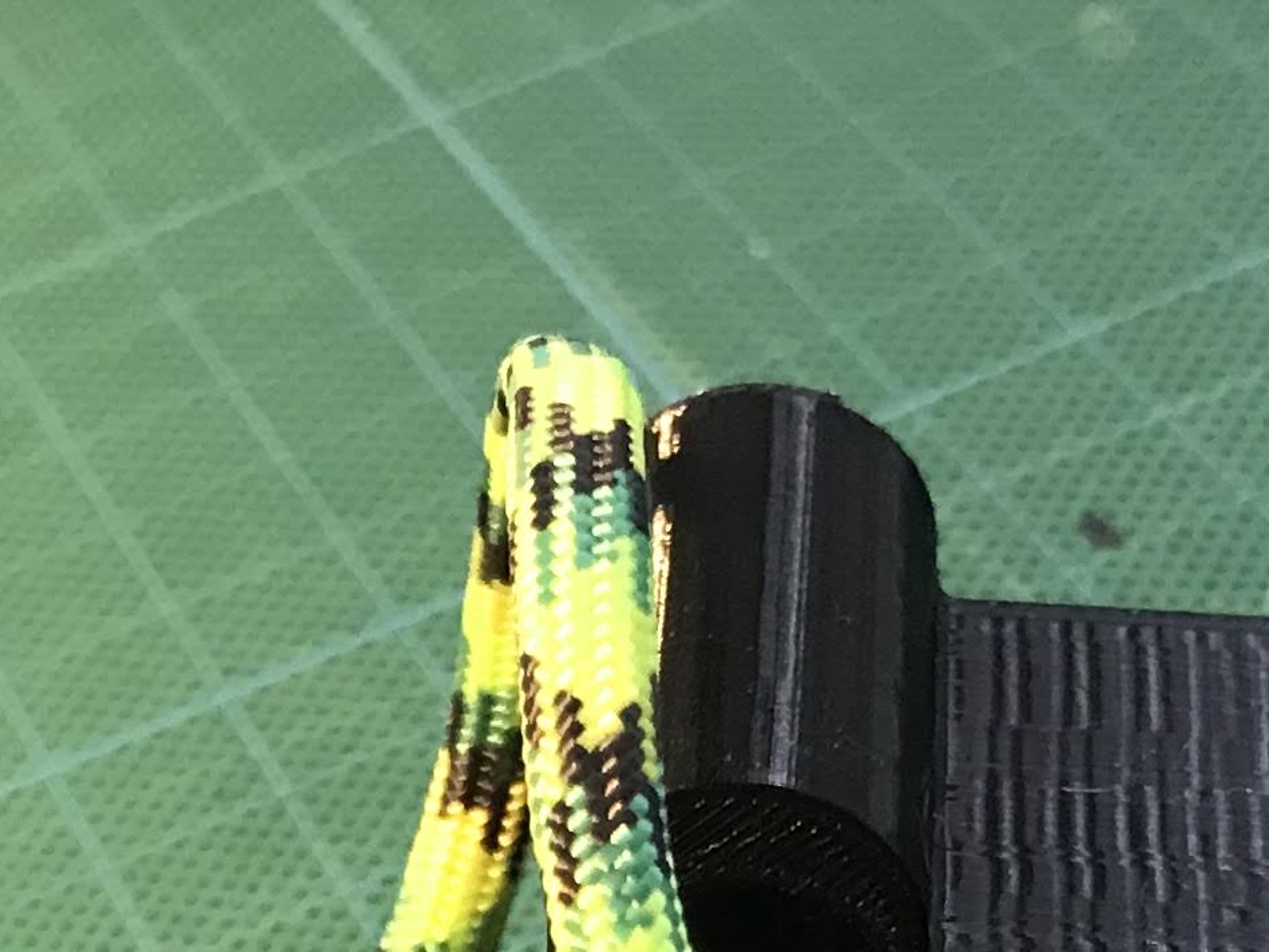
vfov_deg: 11.8
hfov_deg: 16.5
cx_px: 718
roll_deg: +17.2
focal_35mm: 119
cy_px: 1519
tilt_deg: -42.8
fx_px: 4363
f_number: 1.8
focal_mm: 3.99
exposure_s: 1/15
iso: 64
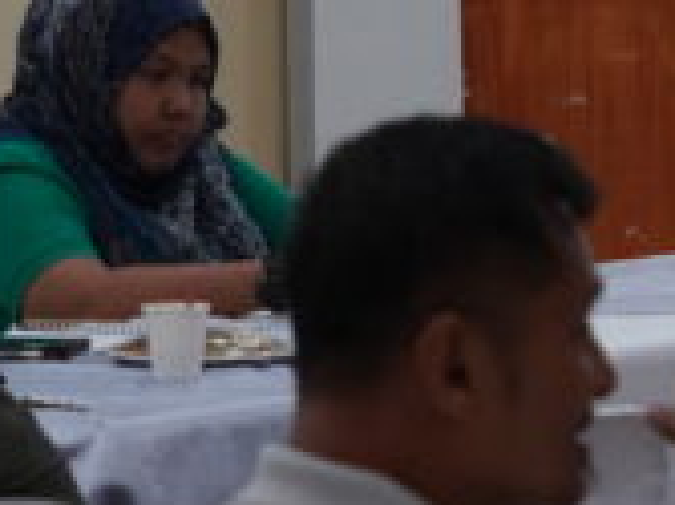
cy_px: -42
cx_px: 853
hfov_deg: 7.0
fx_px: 5443
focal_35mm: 279
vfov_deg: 5.3
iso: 500
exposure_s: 1/160
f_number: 2.8
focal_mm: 31.6
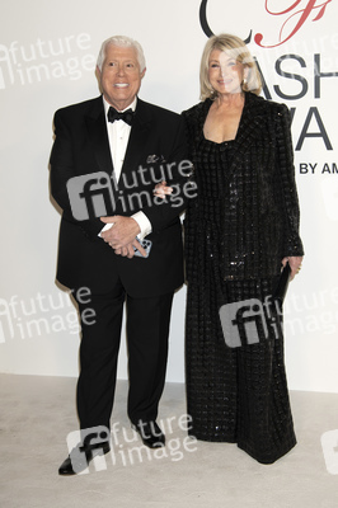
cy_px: 254
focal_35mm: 48
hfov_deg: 28.0
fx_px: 677
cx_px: 169
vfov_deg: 41.1
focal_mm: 48
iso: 400
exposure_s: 1/200
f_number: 5
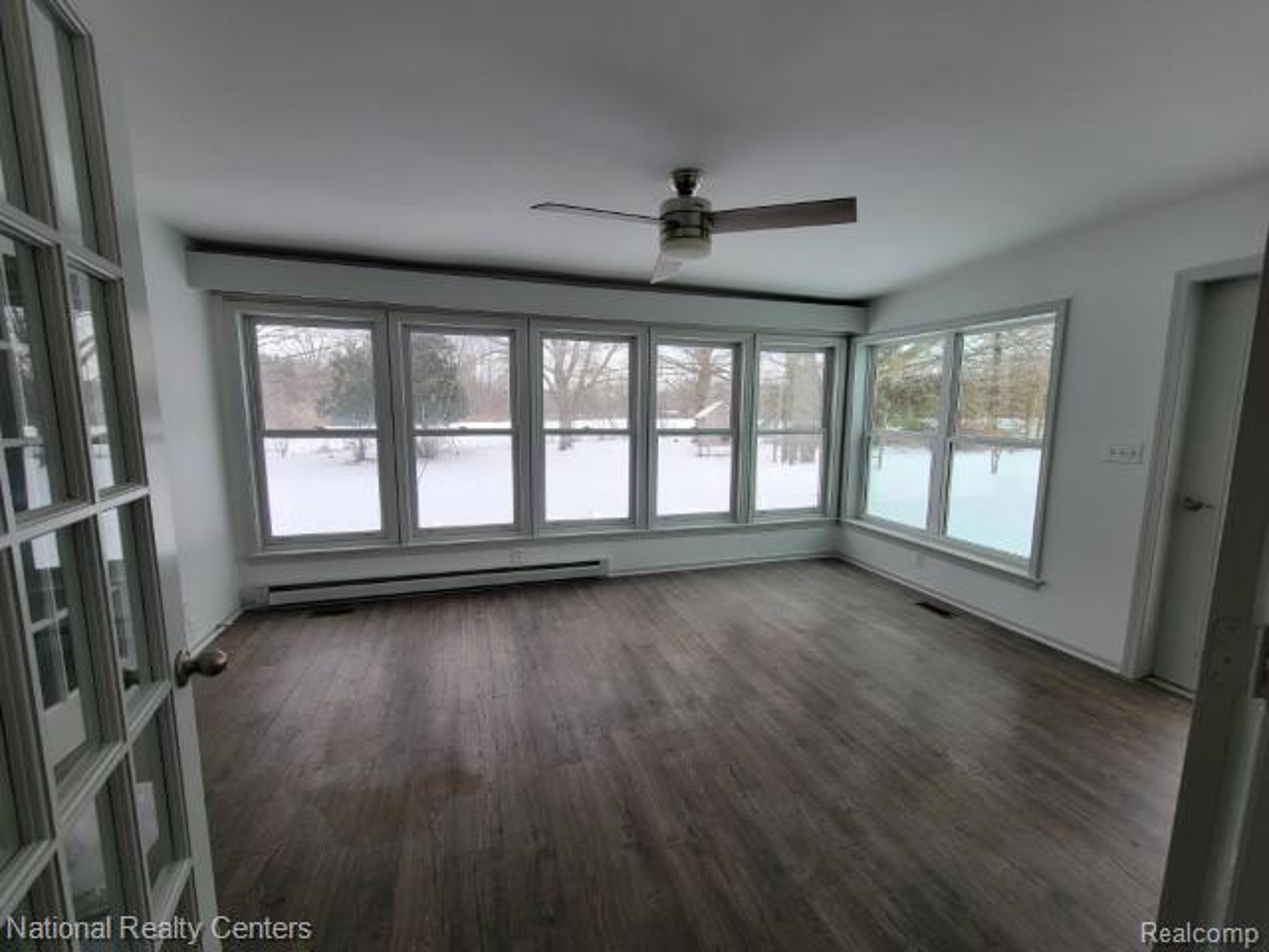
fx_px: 477
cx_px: 634
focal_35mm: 13
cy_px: 476
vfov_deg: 89.9
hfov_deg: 106.2
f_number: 2.2
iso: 50
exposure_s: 1/132
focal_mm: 2.2
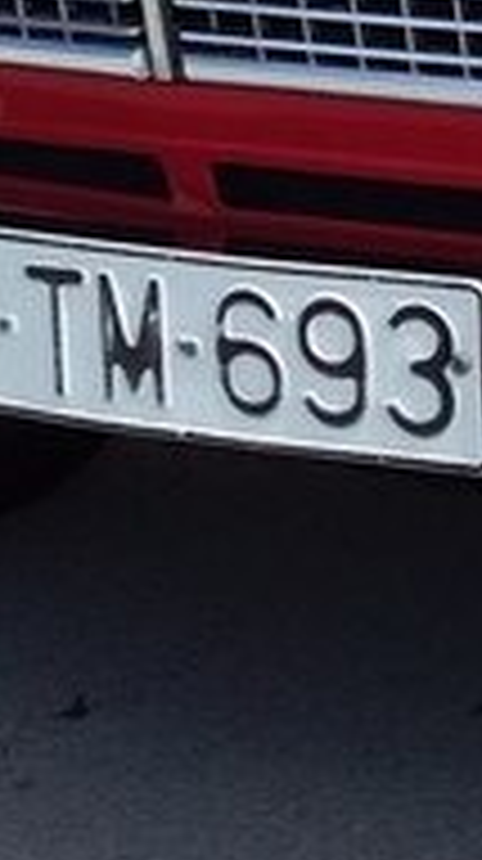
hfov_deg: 9.9
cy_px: -83
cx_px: 820
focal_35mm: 117
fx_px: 2667
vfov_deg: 17.7
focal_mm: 3.3
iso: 40
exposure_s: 1/1115
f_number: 2.2
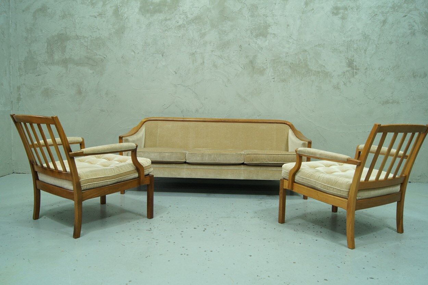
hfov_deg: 62.0
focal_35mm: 30
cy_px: 142
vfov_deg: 43.6
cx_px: 214
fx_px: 356
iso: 400
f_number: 6.3
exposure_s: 1/15
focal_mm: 20
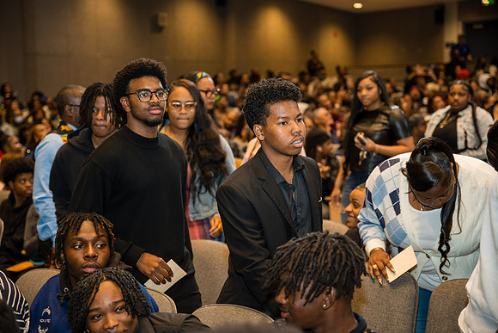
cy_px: 166
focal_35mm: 59
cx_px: 249
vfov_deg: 22.9
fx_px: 819
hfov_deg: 33.8
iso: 800
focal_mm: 59.2
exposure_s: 1/250
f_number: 2.8
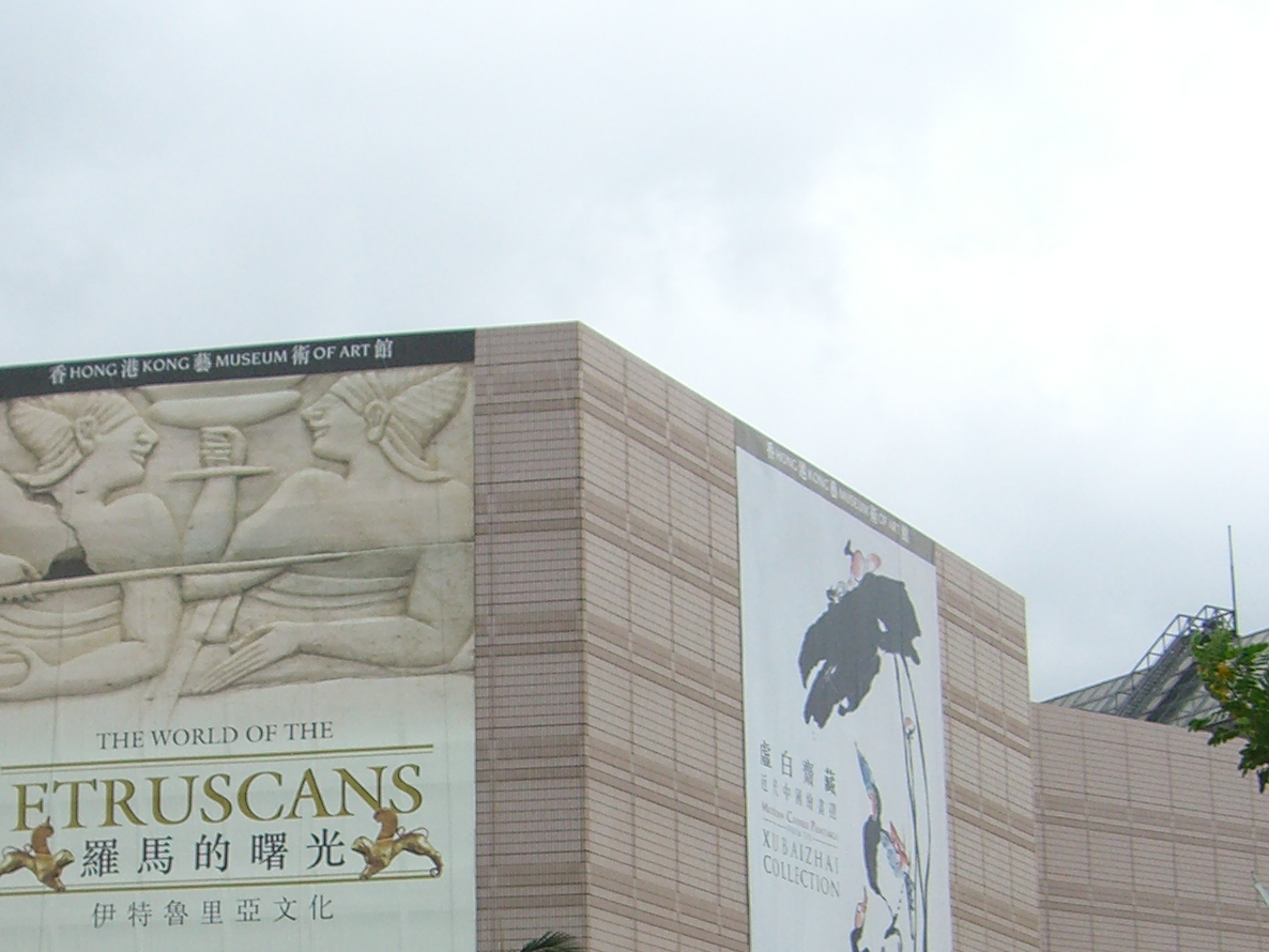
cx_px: 476
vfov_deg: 17.7
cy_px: 888
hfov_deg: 23.8
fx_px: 3007
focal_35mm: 82
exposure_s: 1/200
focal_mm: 6.2
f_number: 4.3
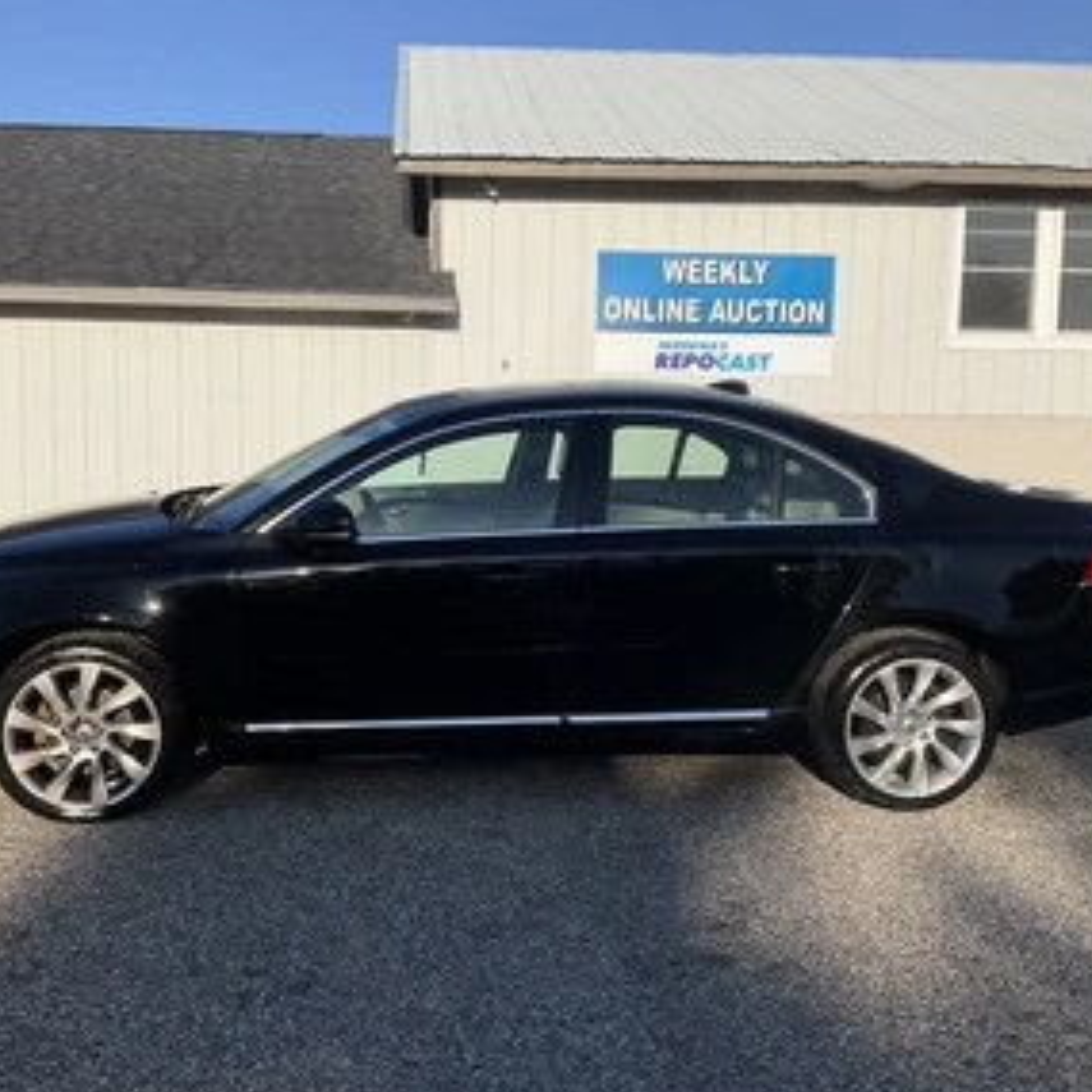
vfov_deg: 46.0
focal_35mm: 36
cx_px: 502
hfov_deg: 46.0
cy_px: 556
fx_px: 1285
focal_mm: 3
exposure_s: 1/2427
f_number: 1.8
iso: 25
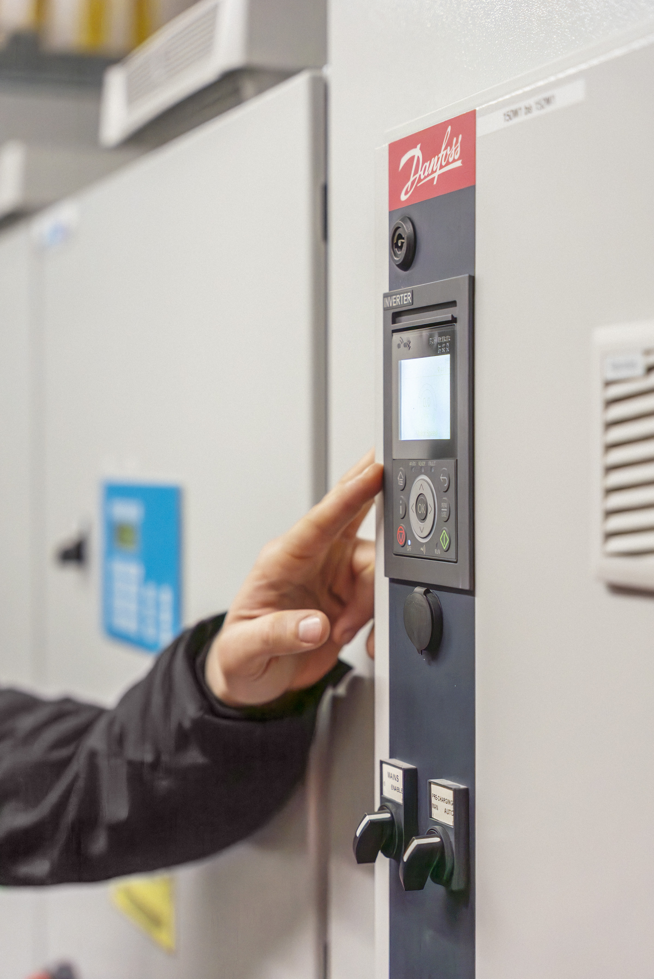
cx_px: 327
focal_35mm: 62
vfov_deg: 32.6
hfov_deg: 22.1
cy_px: 490
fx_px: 1676
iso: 4000
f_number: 2.8
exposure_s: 1/1000
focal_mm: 61.6
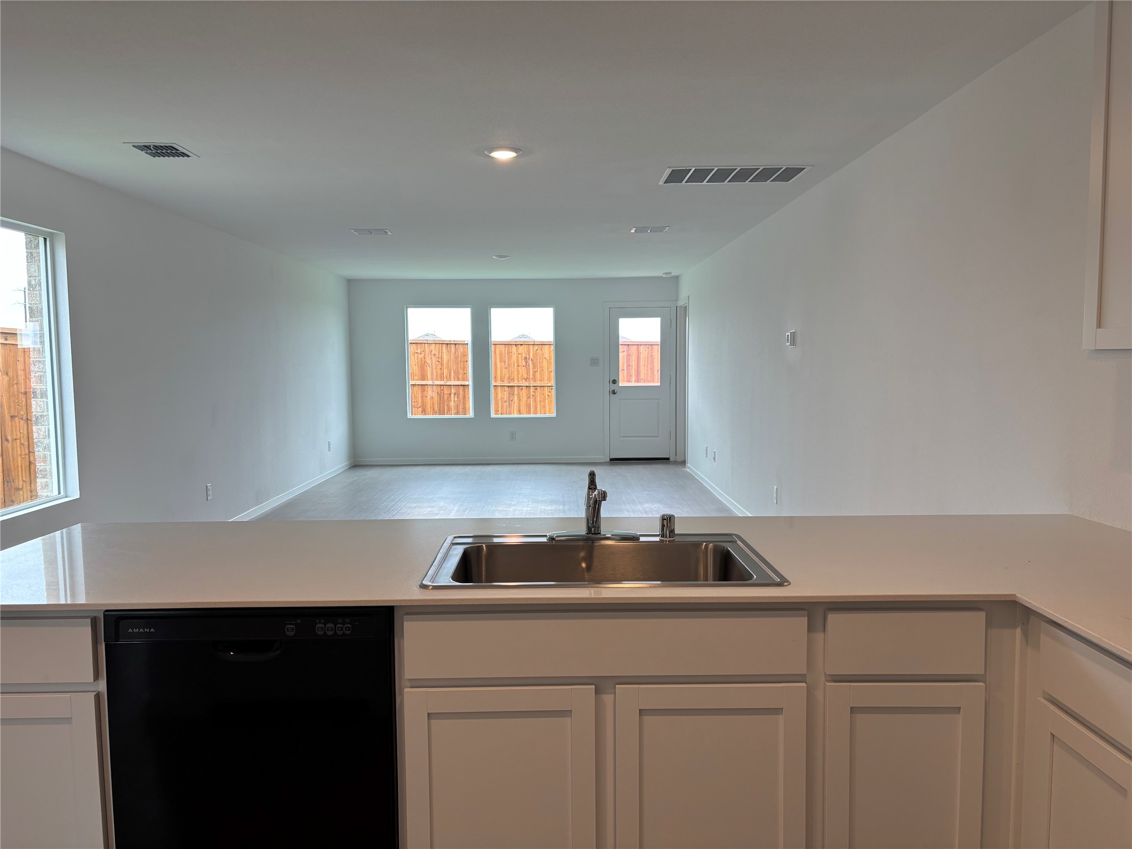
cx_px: 566
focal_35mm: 26
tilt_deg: -1.7
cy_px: 424
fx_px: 850
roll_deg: +0.6
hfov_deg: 67.3
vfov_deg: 53.1
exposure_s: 1/120
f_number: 1.6
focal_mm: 5.96
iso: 50
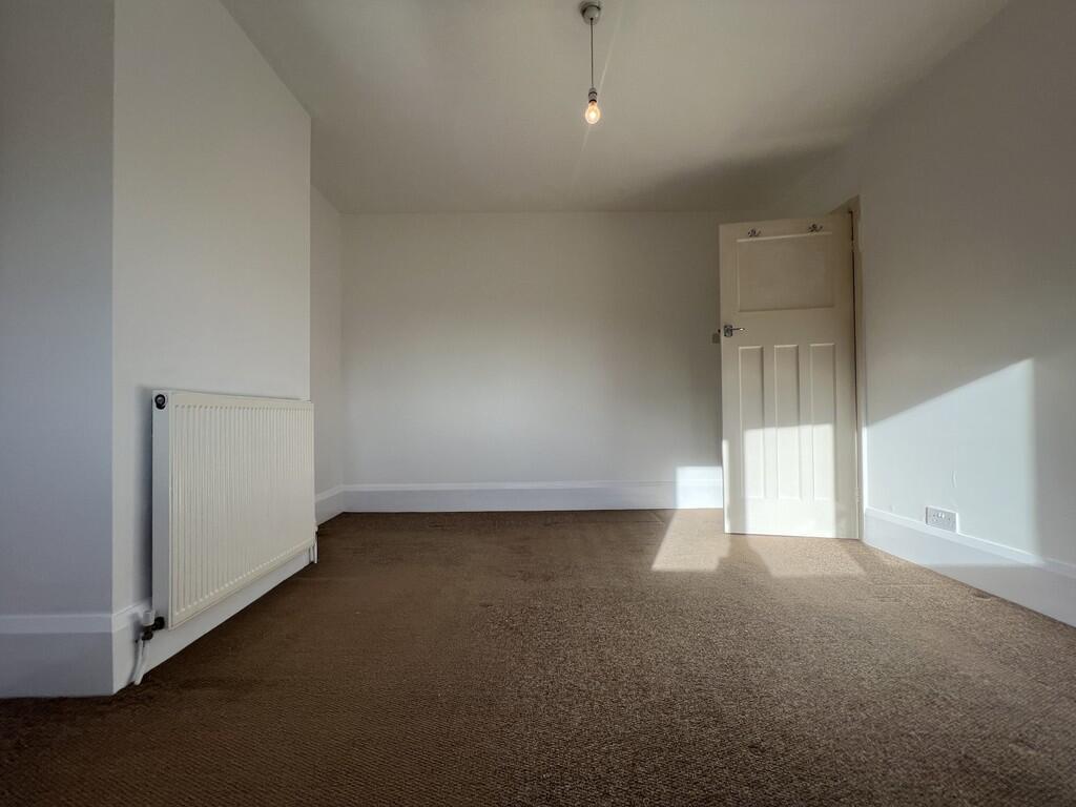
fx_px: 404
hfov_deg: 106.2
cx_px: 538
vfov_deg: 89.9
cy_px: 404
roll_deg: -0.4
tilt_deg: +1.1
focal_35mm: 13
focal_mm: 1.57
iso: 32
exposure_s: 1/277
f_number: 1.8
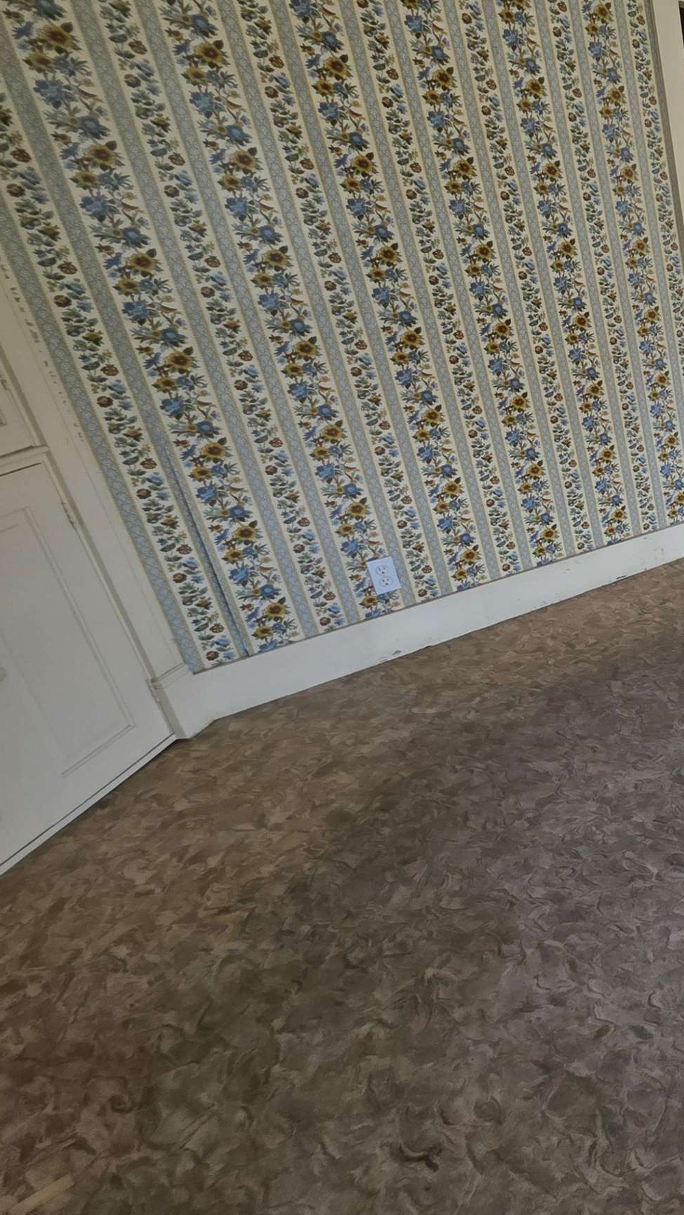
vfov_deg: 74.0
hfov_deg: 28.2
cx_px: 1047
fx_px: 806
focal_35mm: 25
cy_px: 575
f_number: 1.9
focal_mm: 2.2
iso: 25
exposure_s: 1/120
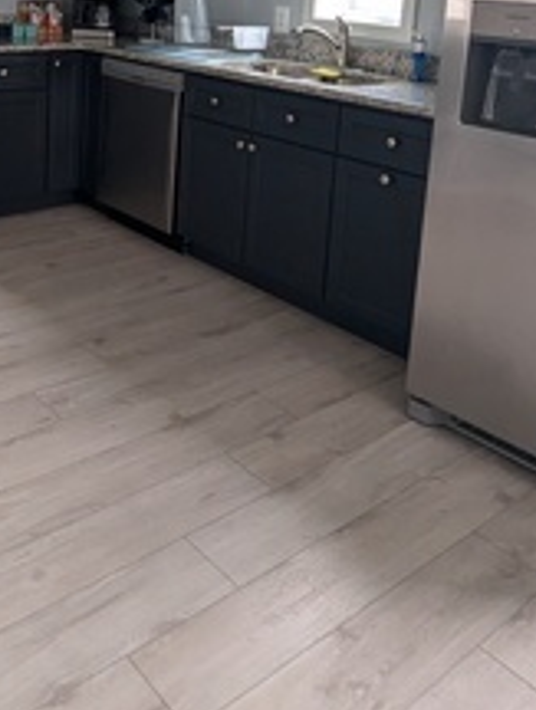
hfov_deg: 37.3
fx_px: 761
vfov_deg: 45.6
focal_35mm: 37
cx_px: 102
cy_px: 79
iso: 153
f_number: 2.2
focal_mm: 2.35
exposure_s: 1/47.5
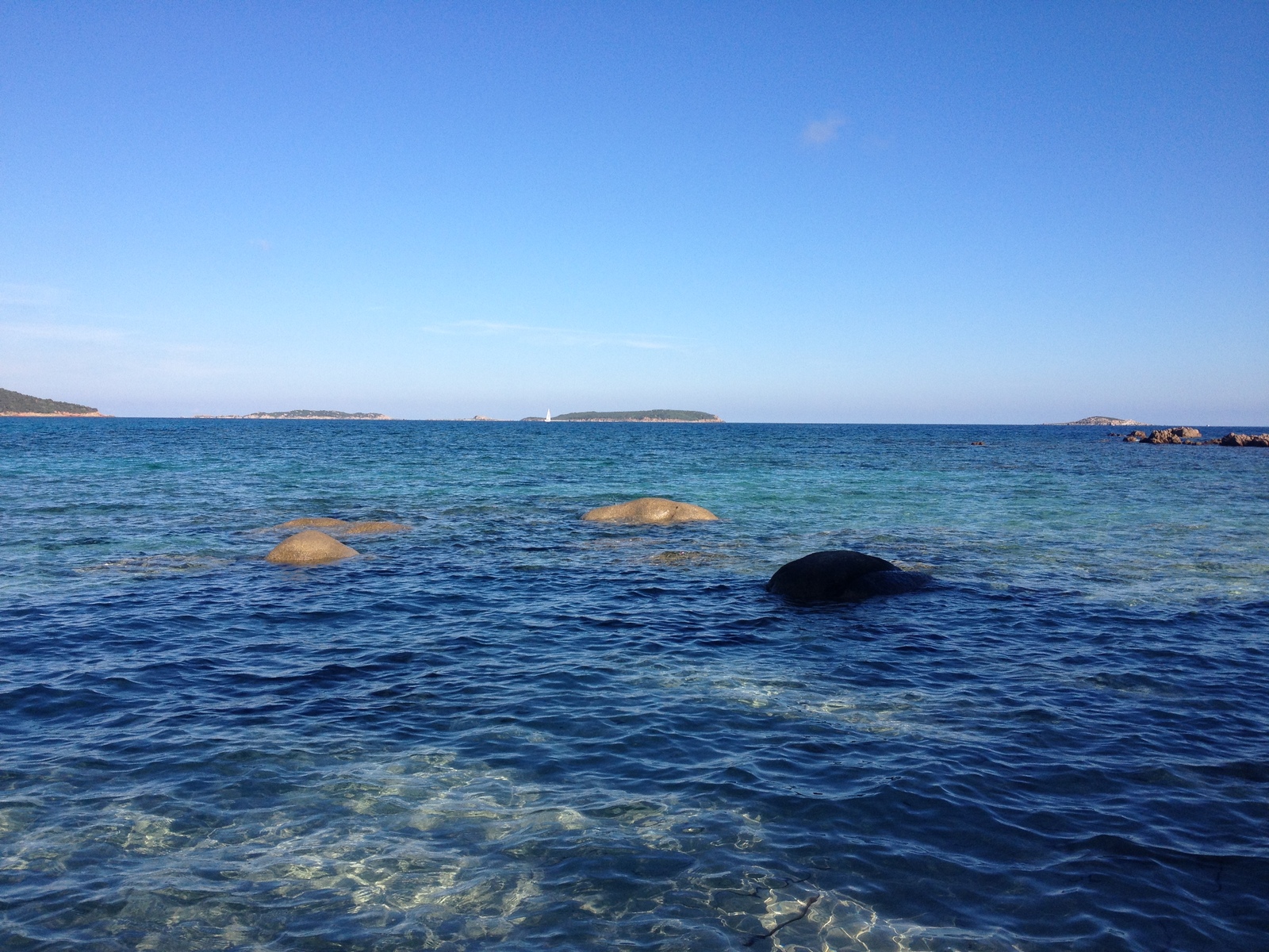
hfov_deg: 52.6
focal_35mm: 35
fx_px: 1283
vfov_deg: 40.7
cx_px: 634
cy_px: 476
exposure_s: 1/1672
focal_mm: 4.28
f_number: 2.4
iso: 64
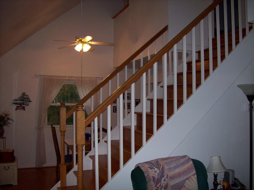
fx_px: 264
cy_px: 95
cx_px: 127
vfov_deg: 39.6
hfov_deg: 51.4
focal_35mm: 36
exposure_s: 1/64
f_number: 2.7
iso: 80
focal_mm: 6
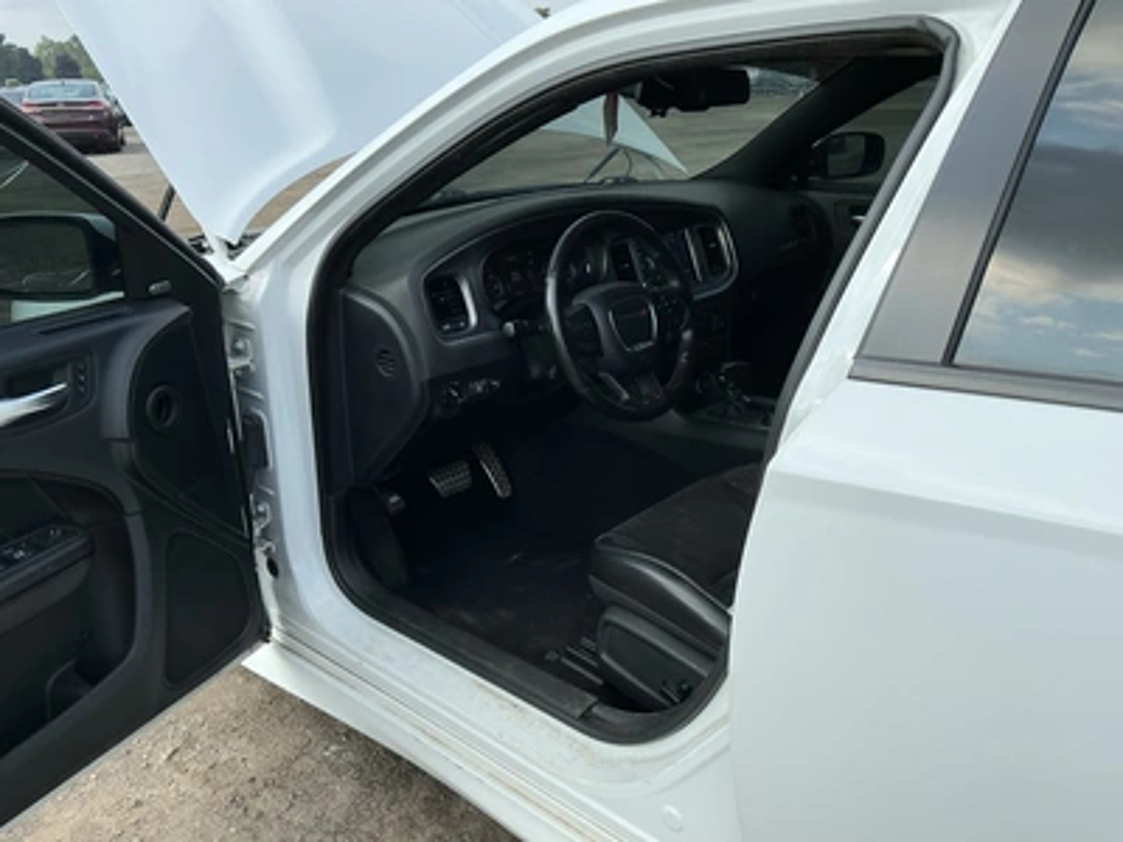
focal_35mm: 28
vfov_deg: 49.7
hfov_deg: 63.4
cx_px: 562
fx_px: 908
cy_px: 421
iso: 25
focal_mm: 3
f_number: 1.8
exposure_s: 1/912
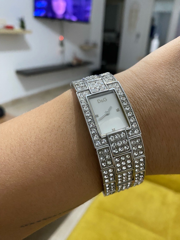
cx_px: 90
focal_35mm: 25
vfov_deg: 69.4
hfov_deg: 54.9
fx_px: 173
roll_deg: -3.8
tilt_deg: -21.5
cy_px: 120
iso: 500
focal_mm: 4.25
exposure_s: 1/33
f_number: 1.8
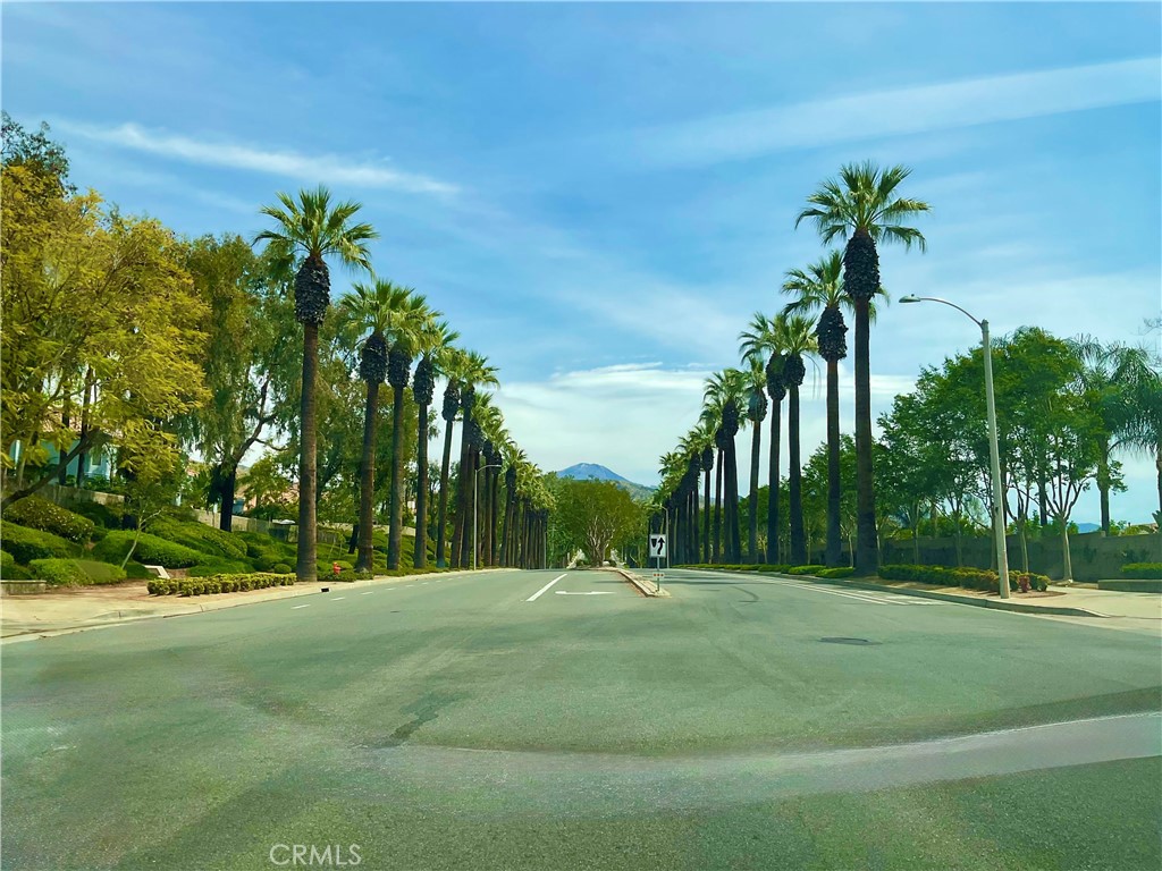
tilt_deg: +8.1
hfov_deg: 61.7
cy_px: 436
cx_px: 581
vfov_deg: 48.2
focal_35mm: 29
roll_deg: -0.7
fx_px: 973
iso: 16
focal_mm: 3
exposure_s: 1/2320
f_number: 1.8
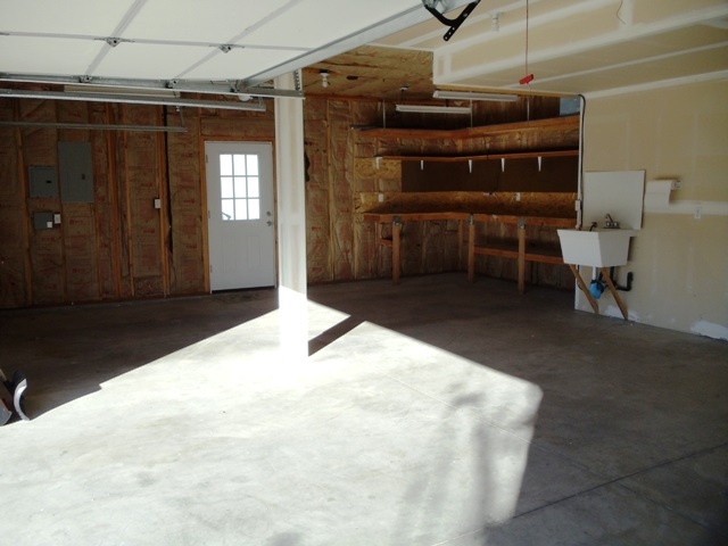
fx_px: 925
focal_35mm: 44
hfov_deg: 42.9
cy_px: 273
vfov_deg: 32.9
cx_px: 364
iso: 100
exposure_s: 1/320
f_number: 3.5
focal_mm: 6
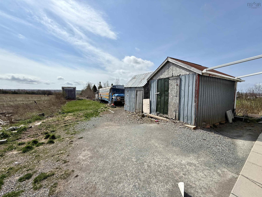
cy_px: 98
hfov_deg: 102.1
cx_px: 131
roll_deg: -0.2
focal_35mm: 14
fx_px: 106
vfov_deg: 85.7
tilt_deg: -1.9
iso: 50
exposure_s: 1/3460
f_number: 2.2
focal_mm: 2.22
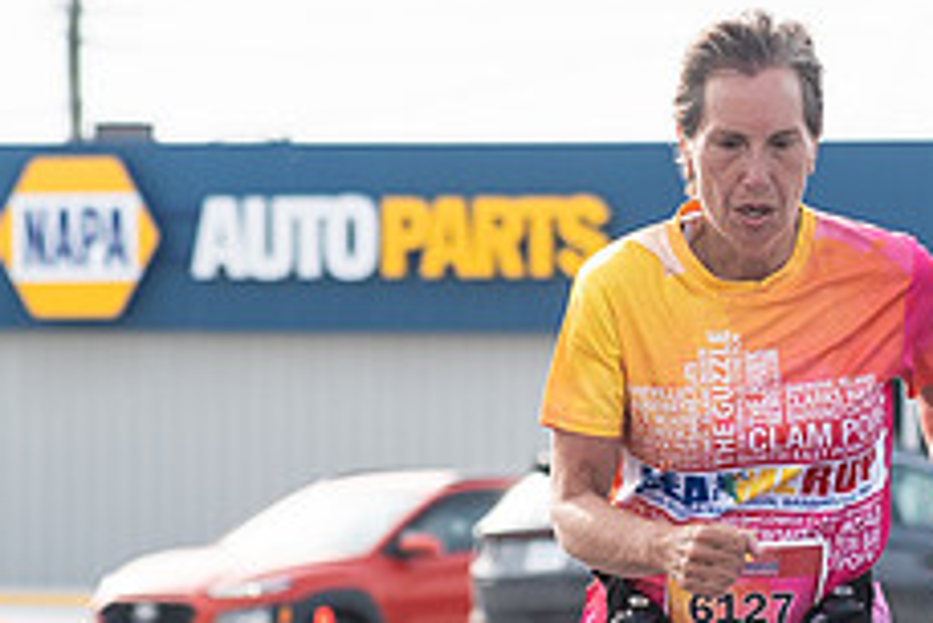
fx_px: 9621
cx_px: 758
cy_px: 282
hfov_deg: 5.5
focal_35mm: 371
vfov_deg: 3.7
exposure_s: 1/1000
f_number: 5
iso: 250
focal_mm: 82
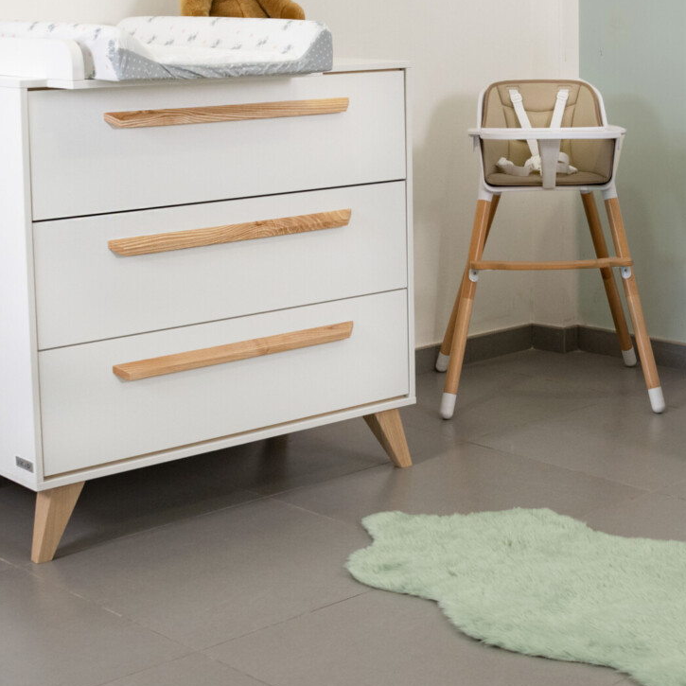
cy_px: 174
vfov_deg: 22.0
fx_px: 1749
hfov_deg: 21.8
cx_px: 574
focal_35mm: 78
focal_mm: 32
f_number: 5
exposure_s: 1/100
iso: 500
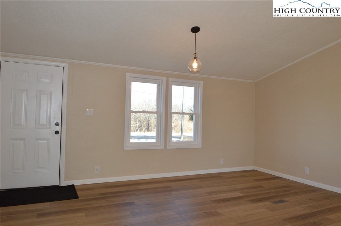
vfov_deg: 53.0
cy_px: 113
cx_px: 170
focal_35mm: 24
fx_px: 227
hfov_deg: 73.8
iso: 360
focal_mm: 16
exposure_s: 1/125
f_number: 4
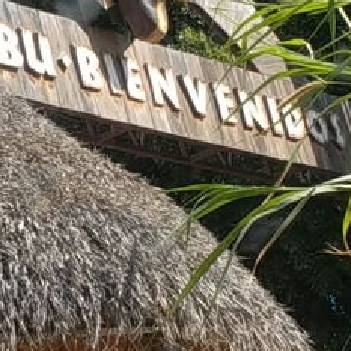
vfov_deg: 8.6
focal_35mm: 204
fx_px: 2340
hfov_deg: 8.5
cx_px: -20
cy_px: 131
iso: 80
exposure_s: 1/180
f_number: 5.9
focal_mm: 12.3
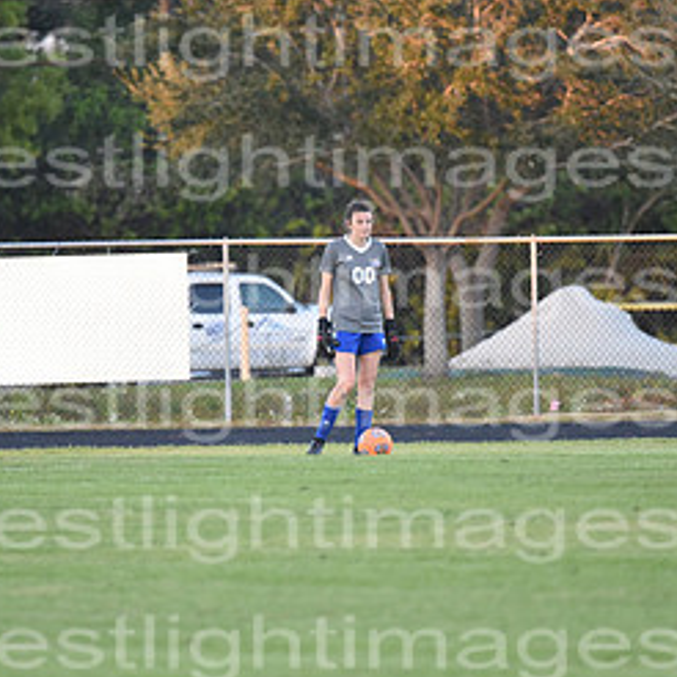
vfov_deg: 2.9
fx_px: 13298
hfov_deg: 2.9
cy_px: 348
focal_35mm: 601
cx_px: 294
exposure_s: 1/800
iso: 2200
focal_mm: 300
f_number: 4
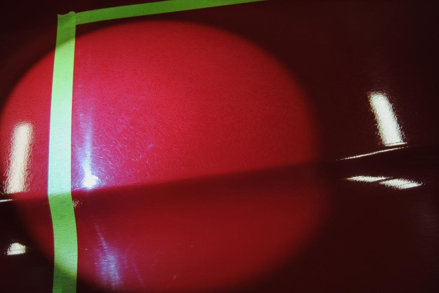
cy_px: 146
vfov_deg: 32.0
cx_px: 220
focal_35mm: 42
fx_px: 513
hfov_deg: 46.4
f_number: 4
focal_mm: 28
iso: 200
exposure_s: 1/40
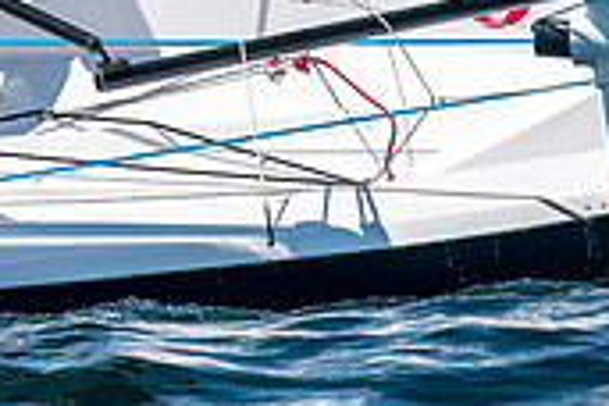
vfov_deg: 0.9
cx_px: -146
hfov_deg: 1.4
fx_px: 25779
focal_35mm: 1524
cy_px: -240
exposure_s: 1/4000
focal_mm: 300
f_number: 5.6
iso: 320
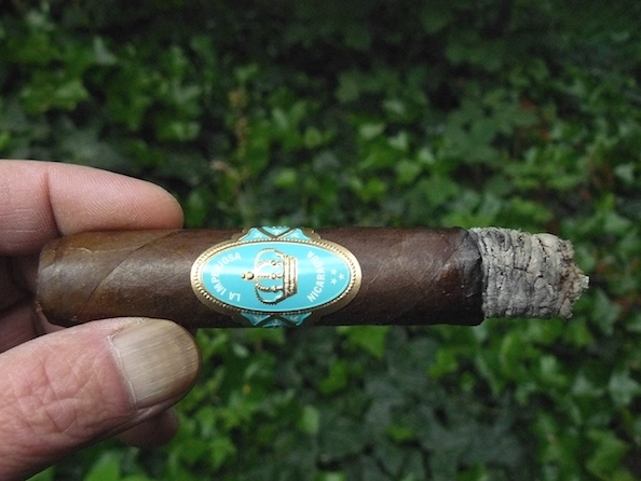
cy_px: 266
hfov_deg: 46.7
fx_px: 741
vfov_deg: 35.9
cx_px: 290
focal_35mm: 40
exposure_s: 1/250
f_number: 3.6
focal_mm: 6
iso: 400
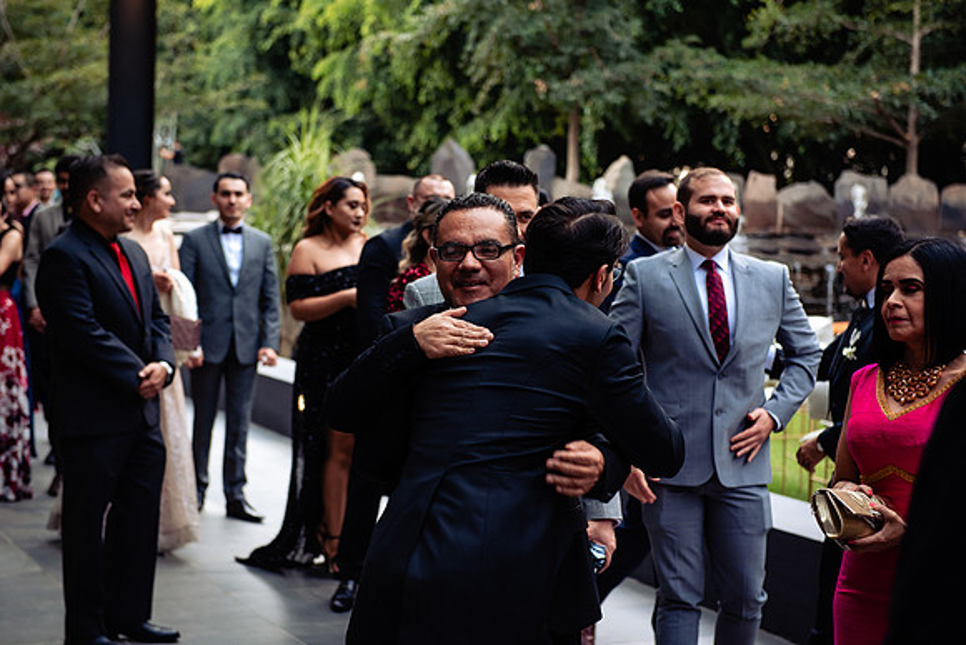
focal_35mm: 70
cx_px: 483
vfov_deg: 19.5
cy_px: 322
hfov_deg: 28.8
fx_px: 1879
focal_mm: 70
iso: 500
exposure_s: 1/125
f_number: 4
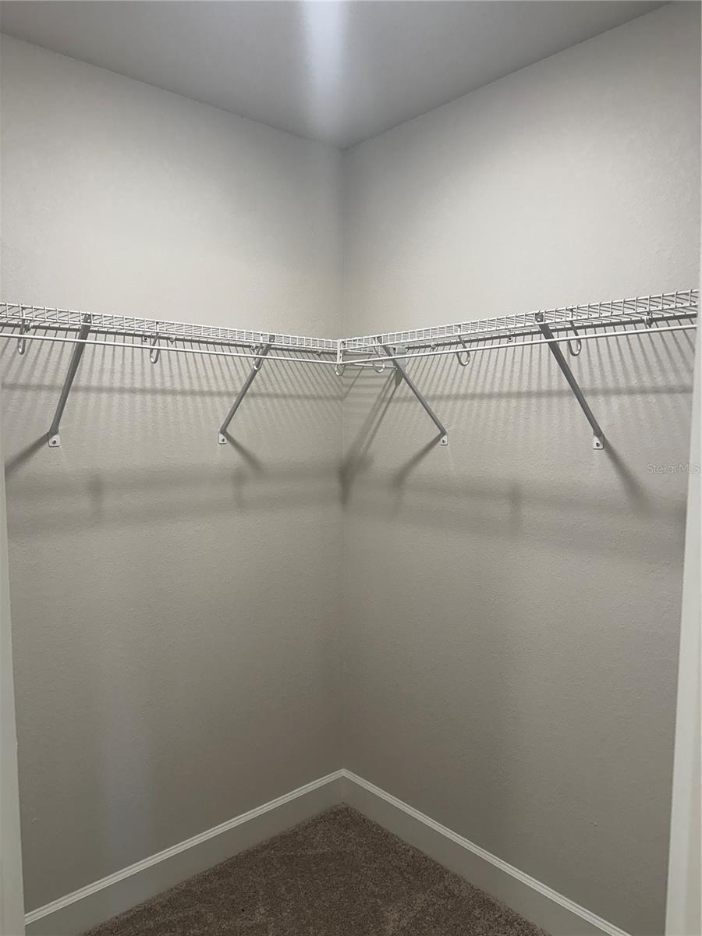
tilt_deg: -4.9
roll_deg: -0.2
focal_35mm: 24
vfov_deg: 71.6
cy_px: 468
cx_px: 351
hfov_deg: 56.8
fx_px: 649
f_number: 1.78
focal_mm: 6.86
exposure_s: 1/120
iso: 160
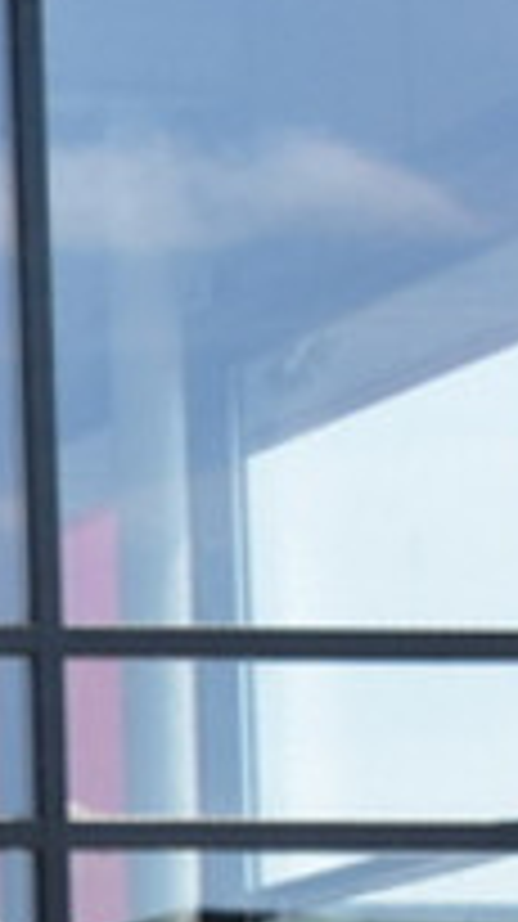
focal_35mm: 258
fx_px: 6313
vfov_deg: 8.2
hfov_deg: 3.9
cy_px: 1275
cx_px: -2581
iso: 200
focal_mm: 24
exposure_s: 1/250
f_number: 8
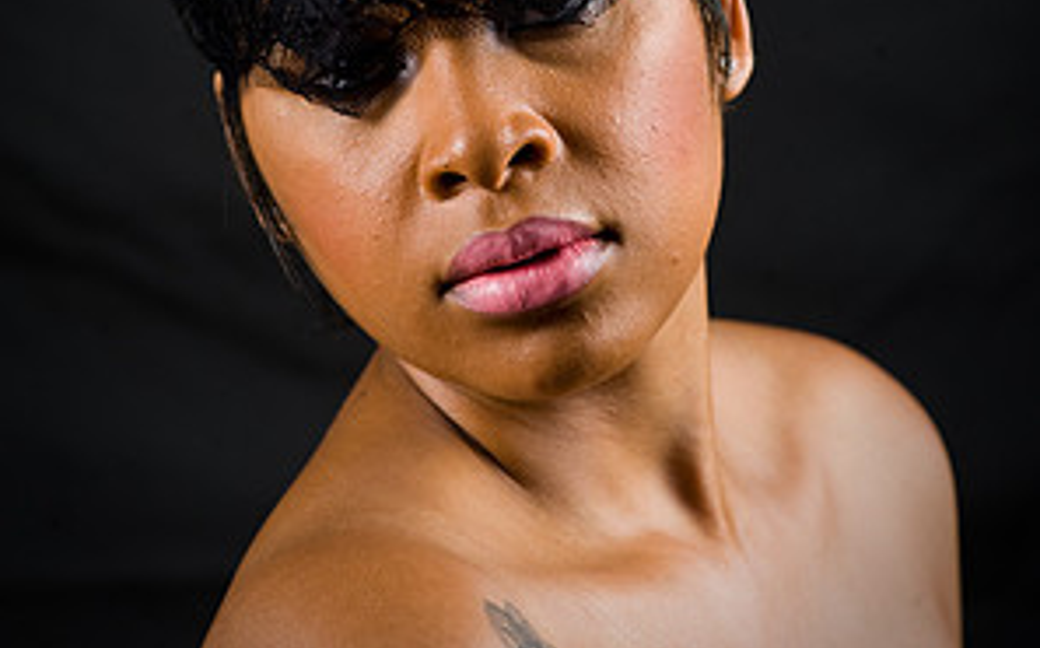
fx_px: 8750
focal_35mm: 309
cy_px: 7
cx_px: 520
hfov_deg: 6.8
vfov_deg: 4.2
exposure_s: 1/125
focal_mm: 200
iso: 200
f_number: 5.6
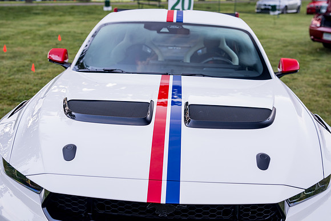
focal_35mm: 50
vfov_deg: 27.0
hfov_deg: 39.6
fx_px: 460
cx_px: 166
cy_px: 110
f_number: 3.5
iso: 500
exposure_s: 1/100
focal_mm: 50
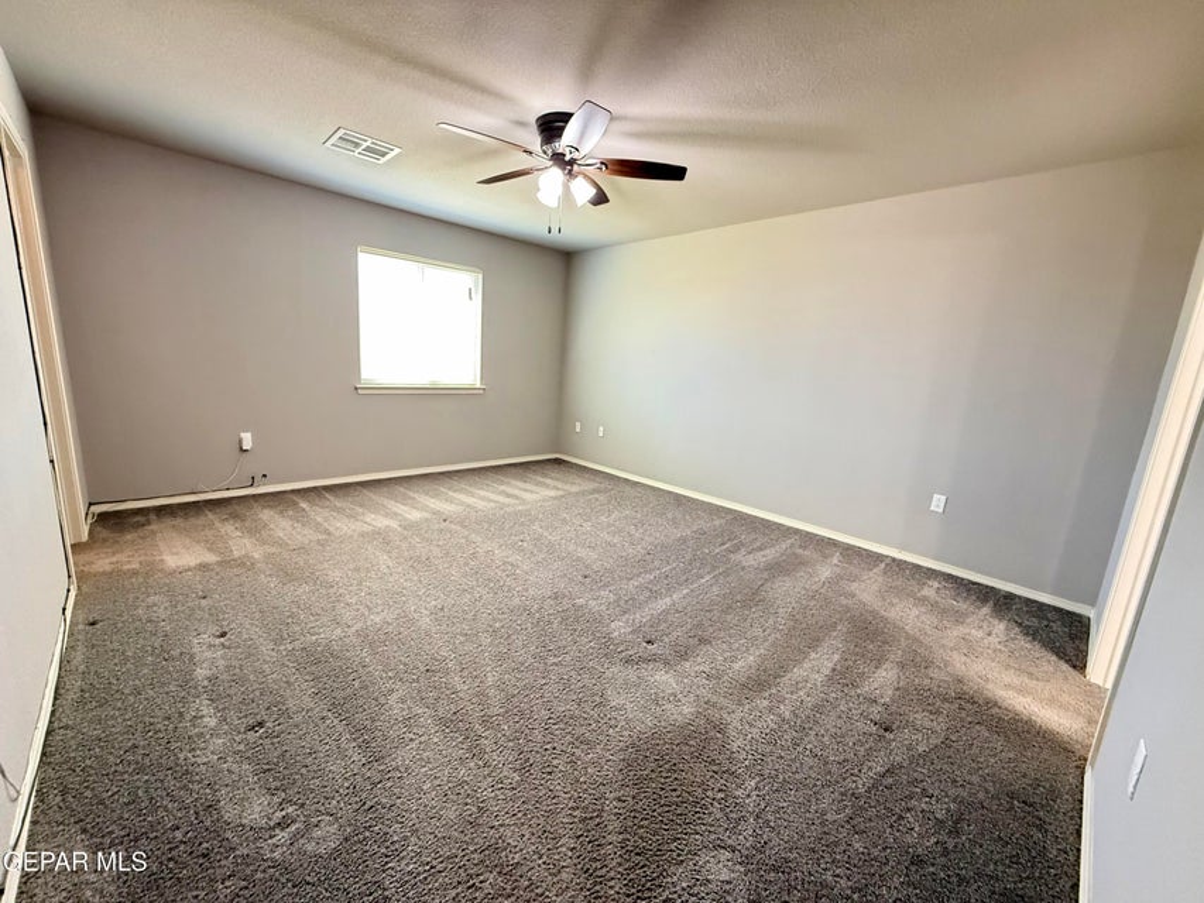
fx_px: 487
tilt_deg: -11.0
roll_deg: -3.5
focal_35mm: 14
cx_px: 602
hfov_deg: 102.1
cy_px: 452
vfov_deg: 85.7
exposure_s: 1/60
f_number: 2.2
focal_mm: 2.22
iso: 640
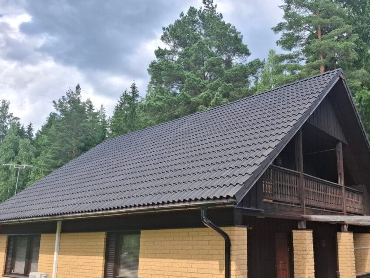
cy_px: 170
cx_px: 240
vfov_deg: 45.1
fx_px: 331
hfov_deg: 57.4
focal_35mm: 31
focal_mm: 5.54
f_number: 1.8
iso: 50
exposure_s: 1/862
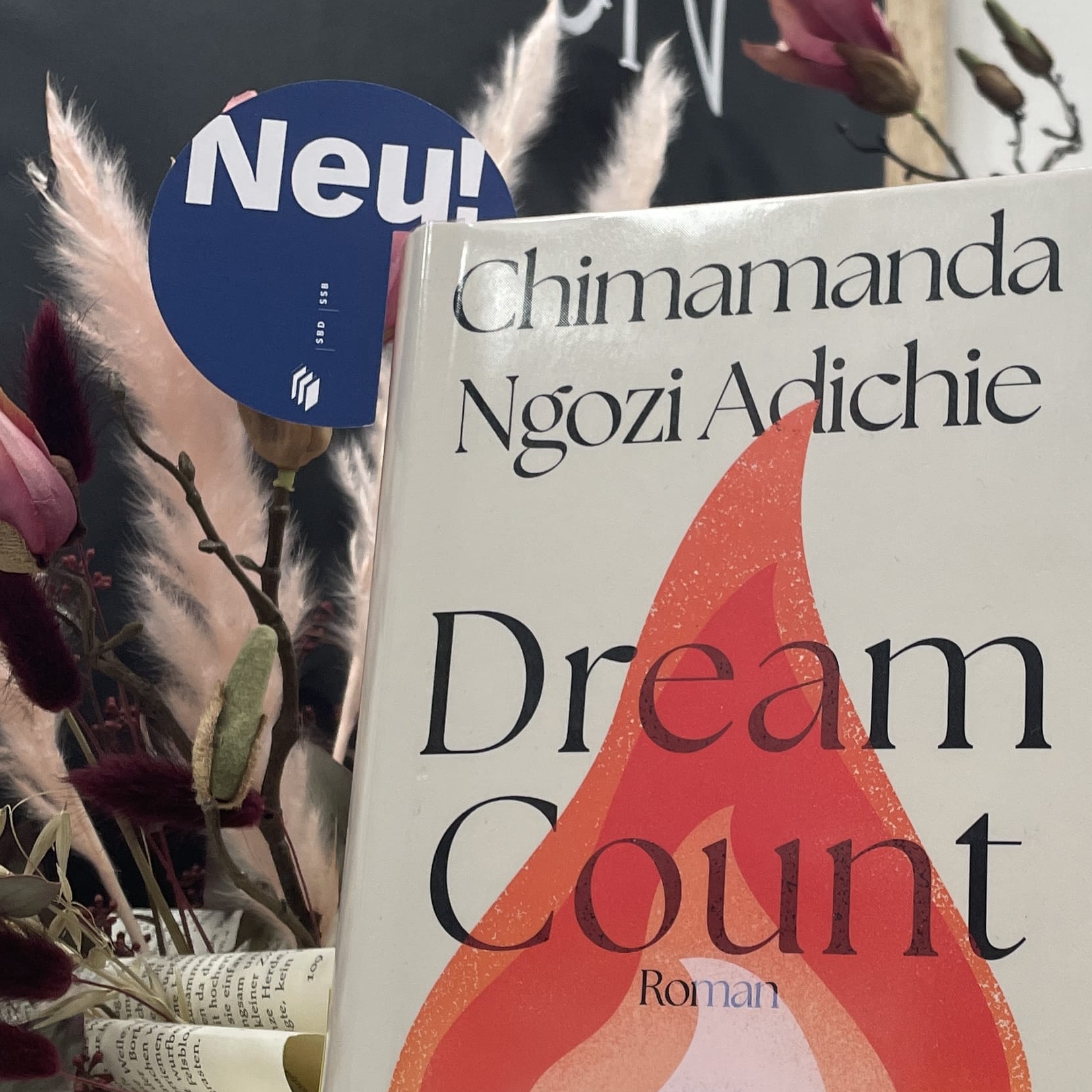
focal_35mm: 56
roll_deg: -1.1
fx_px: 1999
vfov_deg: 30.5
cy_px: 625
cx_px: 849
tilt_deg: +12.4
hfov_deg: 29.9
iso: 80
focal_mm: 4.2
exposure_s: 1/118
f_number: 1.6
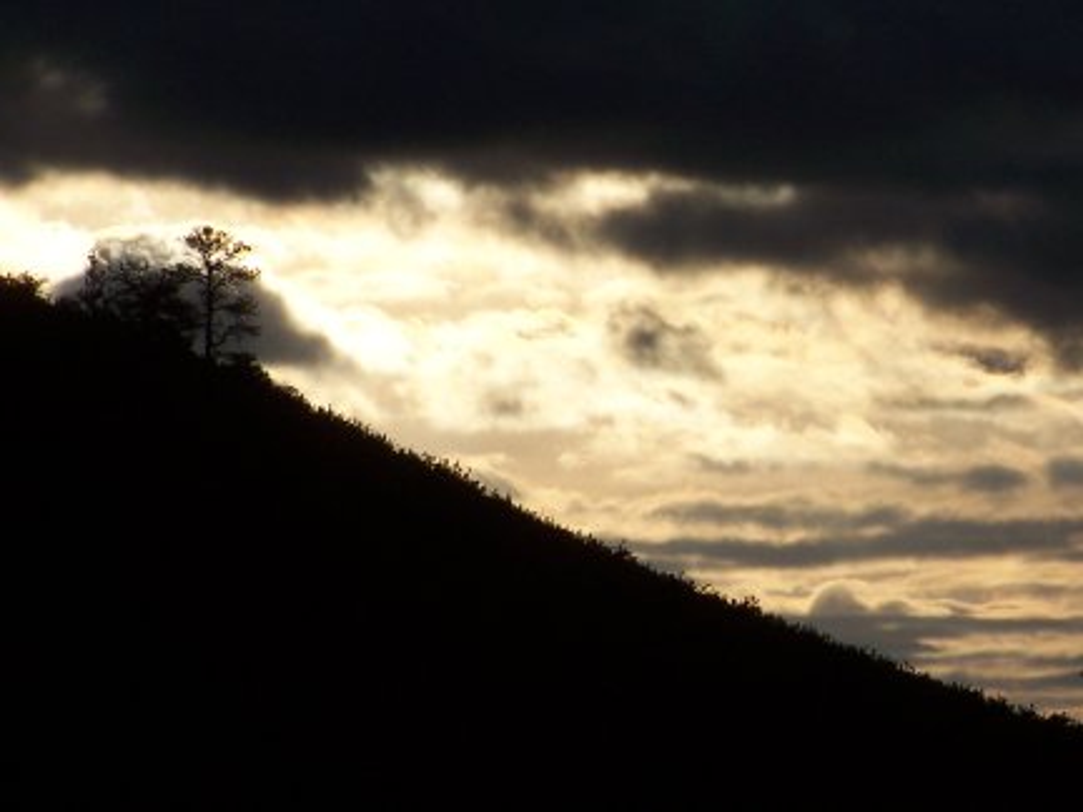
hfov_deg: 8.3
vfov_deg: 6.2
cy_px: 406
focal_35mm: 238
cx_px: 542
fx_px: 7446
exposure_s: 1/1600
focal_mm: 39.5
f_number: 6.3
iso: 80
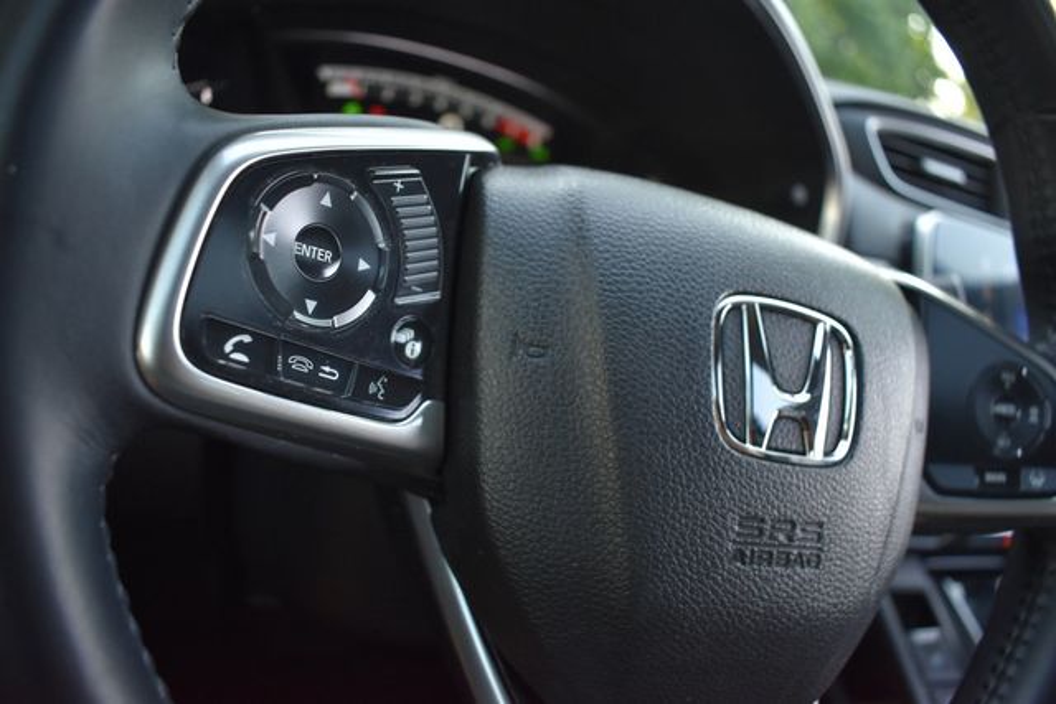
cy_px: 352
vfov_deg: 48.0
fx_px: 792
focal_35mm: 27
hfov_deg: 67.4
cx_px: 528
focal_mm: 18
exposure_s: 1/160
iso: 800
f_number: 3.5
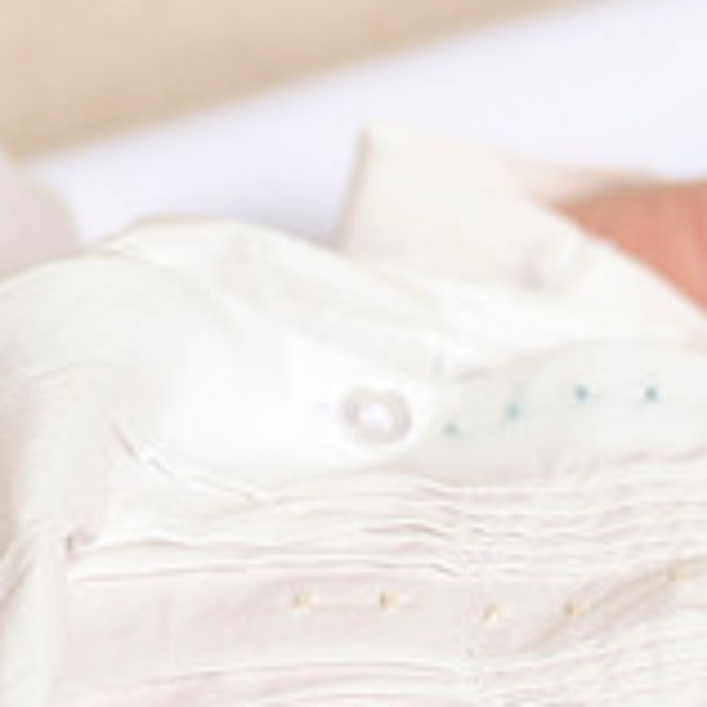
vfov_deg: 2.9
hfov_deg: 2.9
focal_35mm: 607
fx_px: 14026
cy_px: 765
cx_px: 649
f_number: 5.6
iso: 125
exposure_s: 1/160
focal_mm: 195
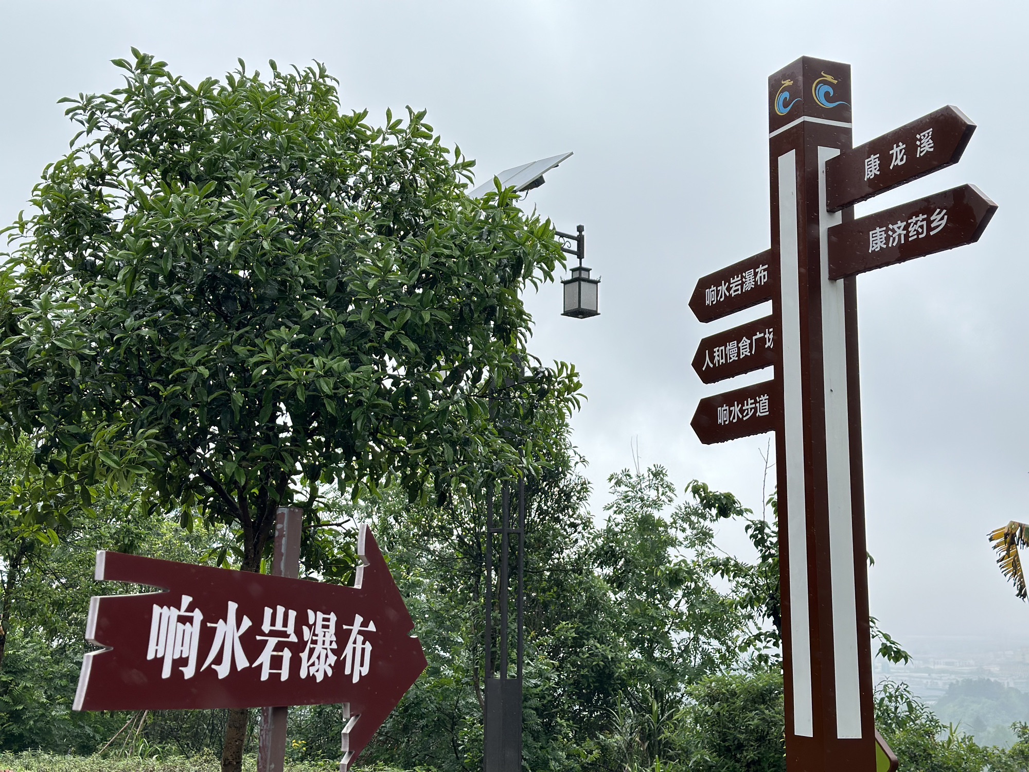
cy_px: 386
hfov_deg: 39.7
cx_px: 514
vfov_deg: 30.3
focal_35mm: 48
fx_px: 1427
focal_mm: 6.86
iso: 80
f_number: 1.78
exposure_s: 1/1107
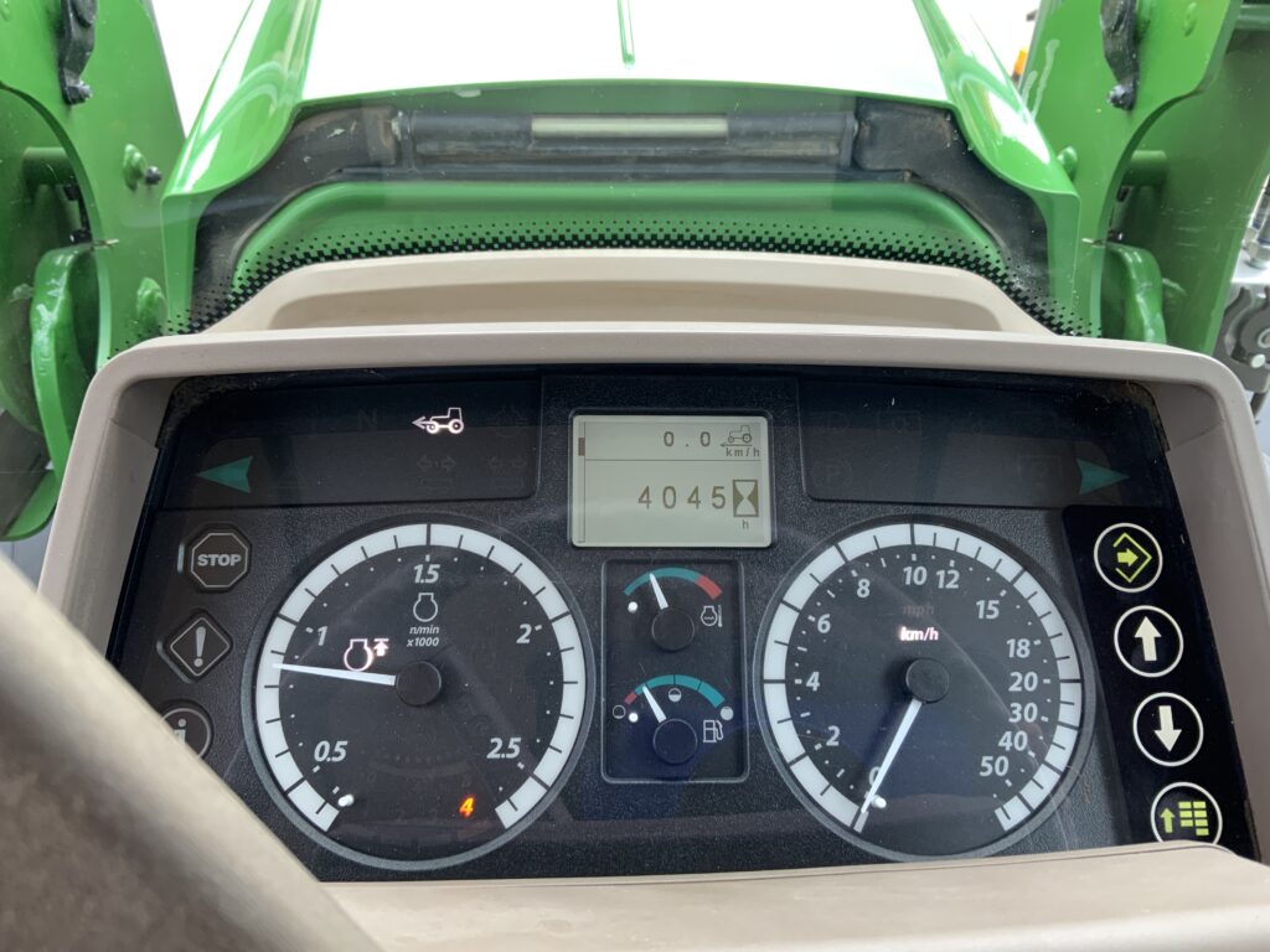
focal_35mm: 29
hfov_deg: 61.7
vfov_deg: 48.2
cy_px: 476
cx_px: 635
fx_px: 1064
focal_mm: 3
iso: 32
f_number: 1.8
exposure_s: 1/153
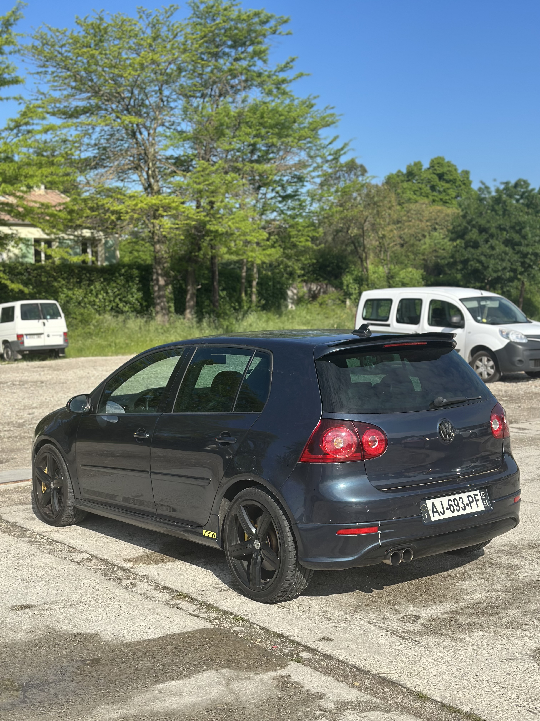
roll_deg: +0.4
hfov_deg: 30.3
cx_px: 270
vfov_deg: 39.7
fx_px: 998
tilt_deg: -3.6
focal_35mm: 48
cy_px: 360
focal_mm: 6.86
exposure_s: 1/4184
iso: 80
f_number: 1.78
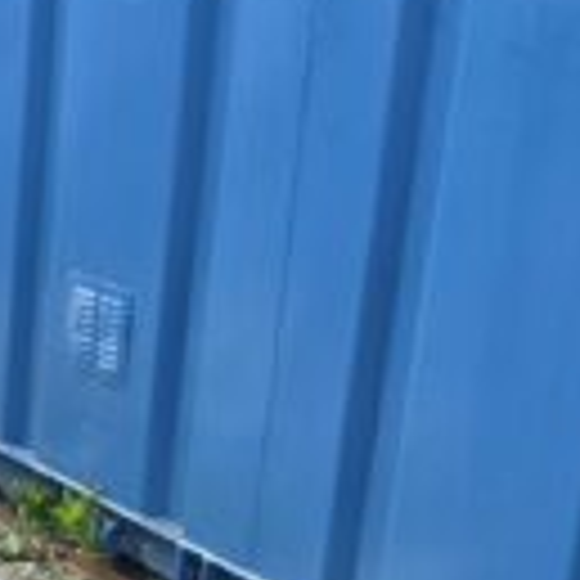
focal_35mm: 121
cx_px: -387
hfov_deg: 13.3
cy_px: 1156
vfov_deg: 12.7
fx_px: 2294
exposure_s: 1/359
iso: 25
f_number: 1.4
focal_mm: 6.5
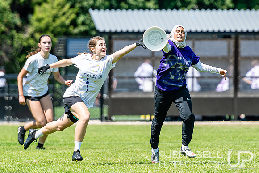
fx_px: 4333
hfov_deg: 3.4
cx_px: 199
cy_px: 28
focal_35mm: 602
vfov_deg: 2.3
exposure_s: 1/2000
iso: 180
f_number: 3.2
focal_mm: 200
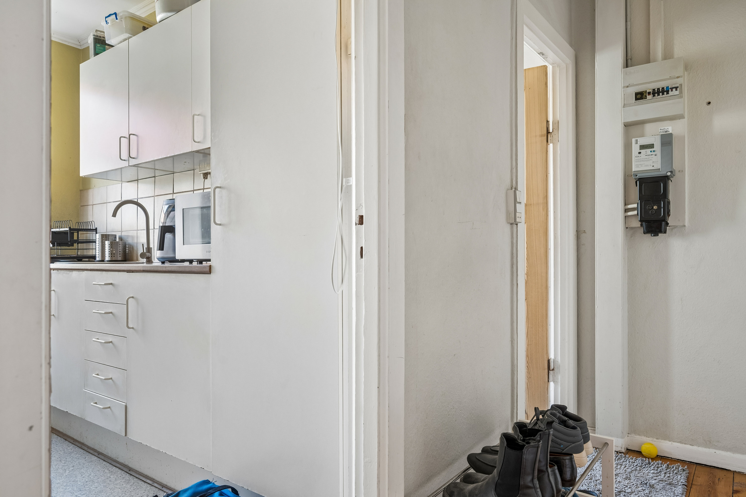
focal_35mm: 22
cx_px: 373
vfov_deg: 56.1
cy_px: 248
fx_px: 466
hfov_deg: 77.3
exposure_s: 1/13
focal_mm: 22.5
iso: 400
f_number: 6.3
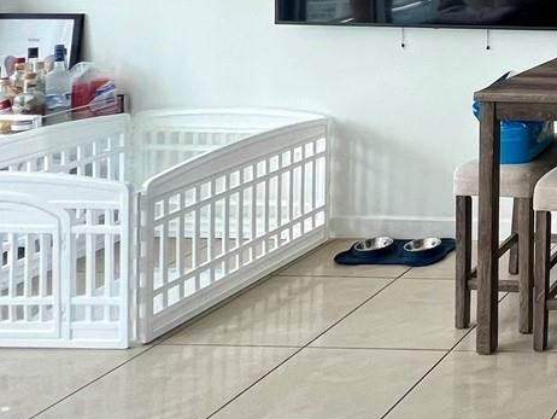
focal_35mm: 45
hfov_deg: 25.7
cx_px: 905
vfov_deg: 28.0
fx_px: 724
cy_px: -88
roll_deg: -1.2
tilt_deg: -0.4
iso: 64
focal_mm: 1.57
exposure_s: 1/99
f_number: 1.8
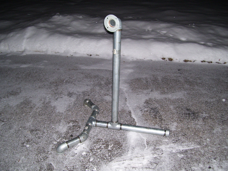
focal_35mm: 37
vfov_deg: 38.7
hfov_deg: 50.1
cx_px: 114
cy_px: 86
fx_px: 244
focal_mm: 6
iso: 125
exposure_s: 1/60
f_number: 2.7
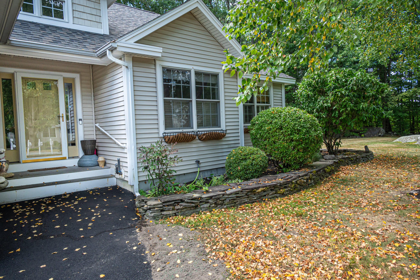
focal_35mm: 24
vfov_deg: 52.6
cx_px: 210
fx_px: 282
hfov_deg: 73.3
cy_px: 140
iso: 900
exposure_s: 1/200
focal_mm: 24
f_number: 11
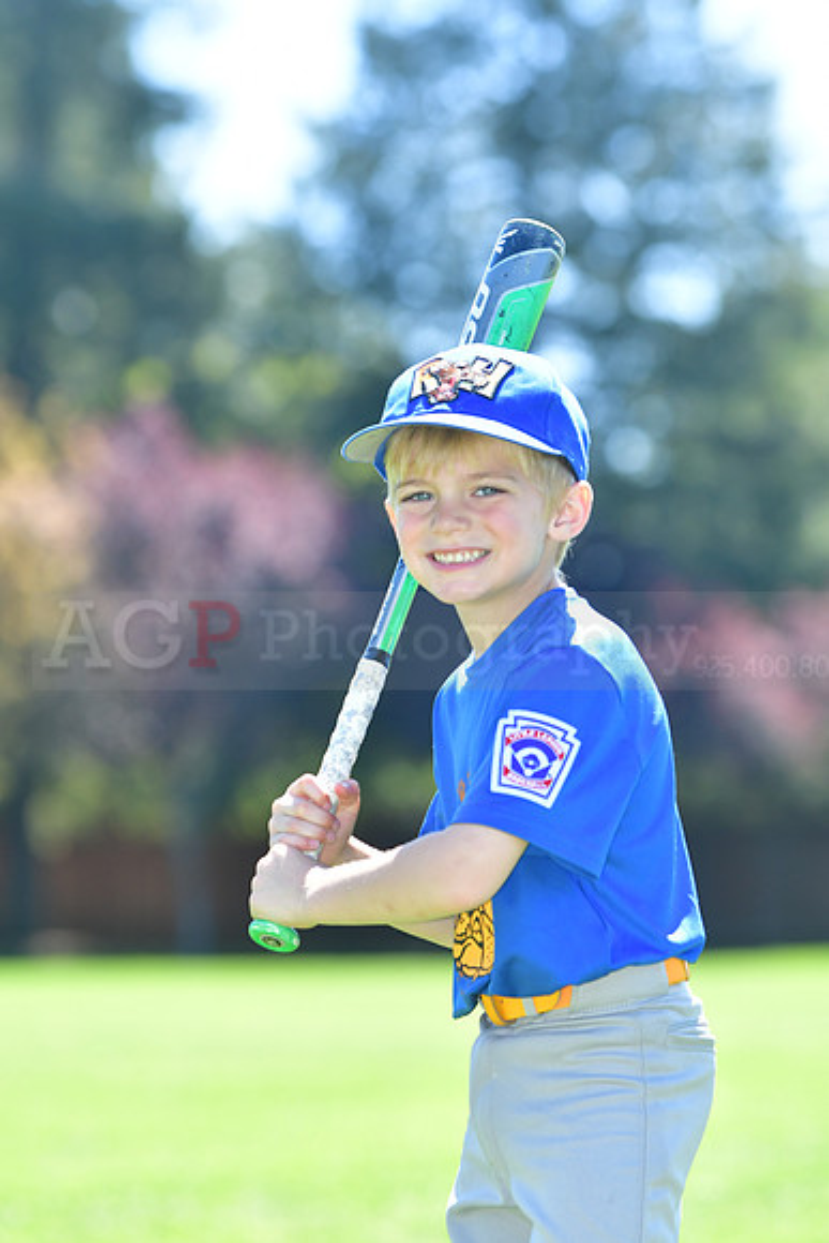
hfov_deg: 6.3
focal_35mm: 218
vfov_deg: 9.5
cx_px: 414
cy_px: 622
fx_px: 7508
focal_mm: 145
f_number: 4.5
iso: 400
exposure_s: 1/800
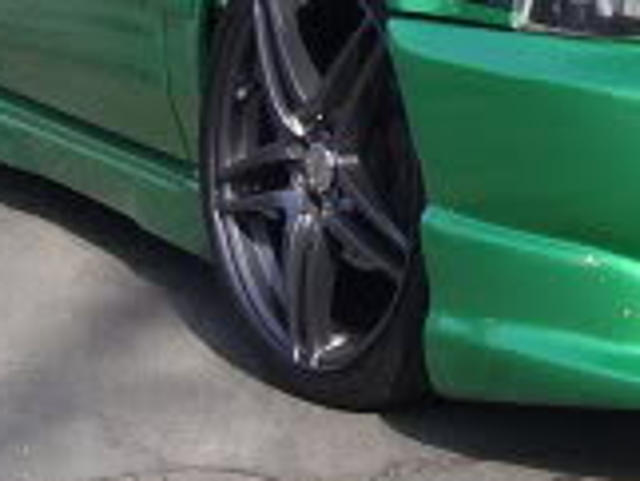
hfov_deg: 14.0
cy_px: -121
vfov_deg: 10.7
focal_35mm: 136
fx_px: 2516
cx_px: 811
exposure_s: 1/750
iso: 80
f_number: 2.7
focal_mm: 5.6
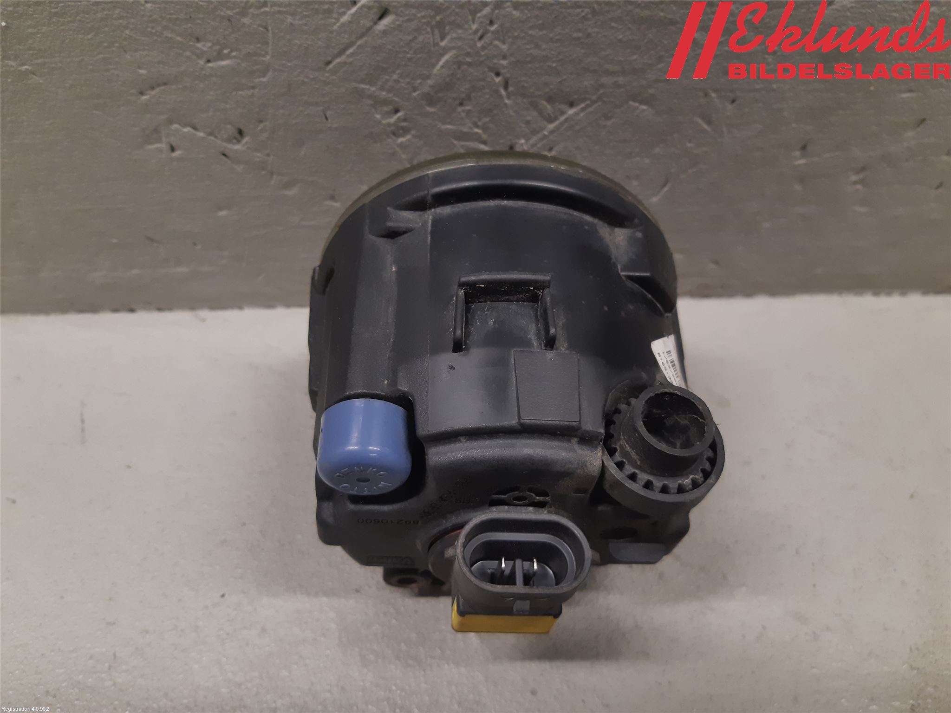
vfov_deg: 53.1
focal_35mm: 26
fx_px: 714
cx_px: 476
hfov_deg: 67.3
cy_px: 356
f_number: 1.7
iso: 125
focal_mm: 3.93
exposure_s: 1/50
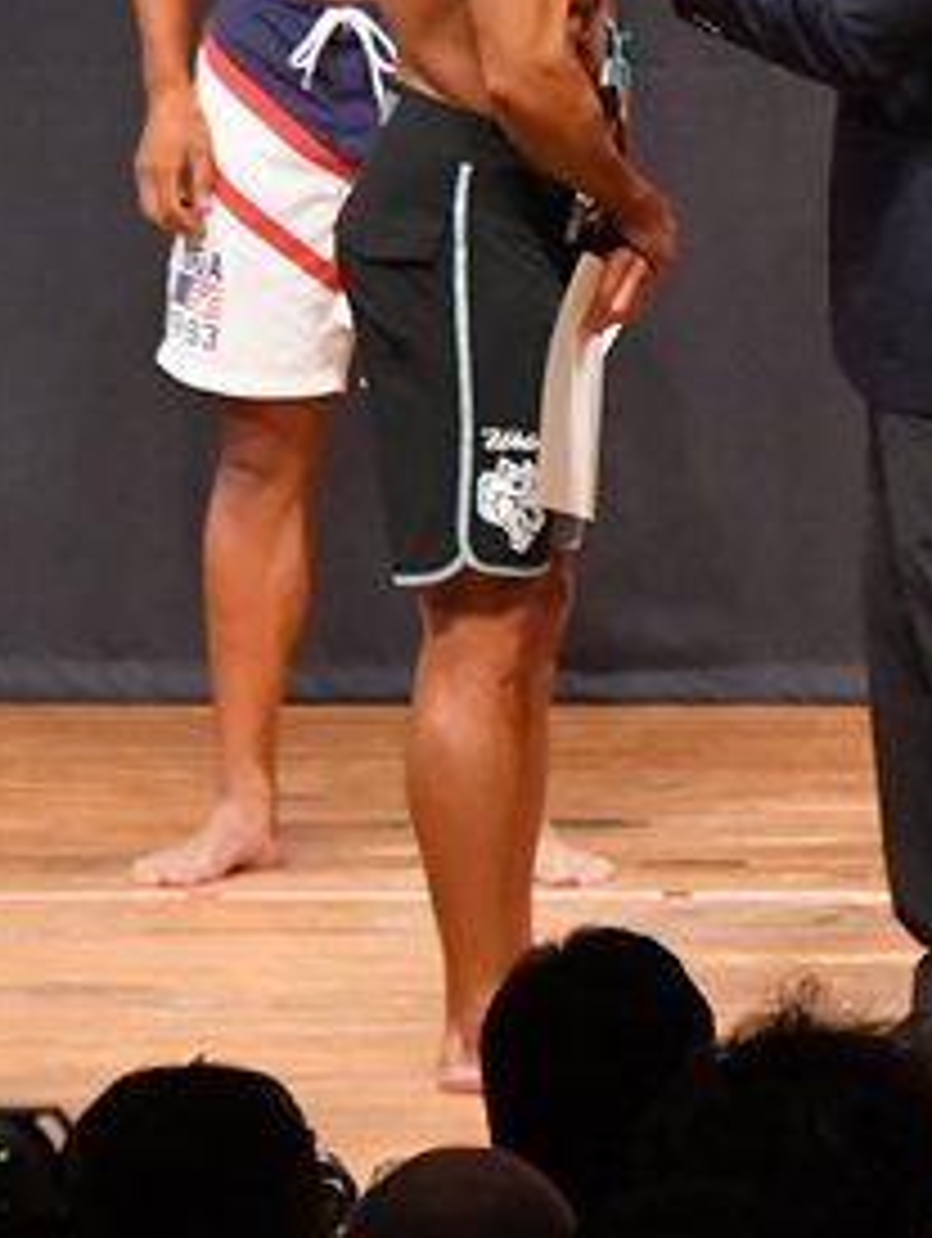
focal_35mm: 587
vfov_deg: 3.4
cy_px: 315
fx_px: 21024
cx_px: 997
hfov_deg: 2.5
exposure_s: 1/400
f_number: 5.6
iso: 9000
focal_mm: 145
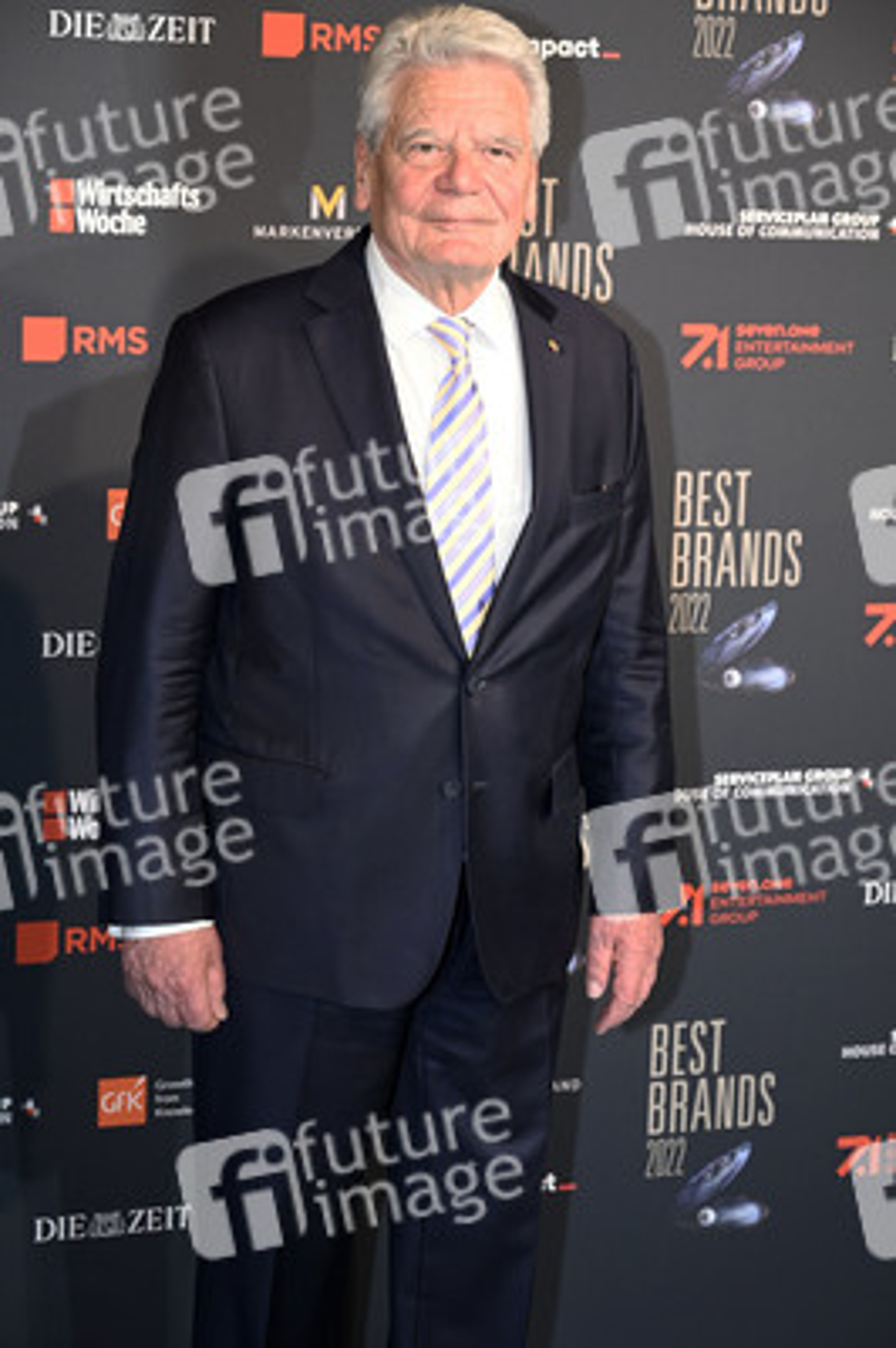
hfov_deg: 17.2
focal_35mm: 79
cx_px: 448
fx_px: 2954
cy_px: 674
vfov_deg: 25.7
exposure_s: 1/160
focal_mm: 79
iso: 1000
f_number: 6.3
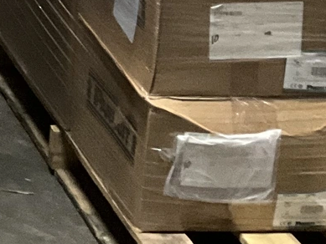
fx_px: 1404
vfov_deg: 9.2
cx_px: -452
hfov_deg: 11.2
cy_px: -280
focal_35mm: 149
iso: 320
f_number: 1.8
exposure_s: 1/40
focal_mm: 3
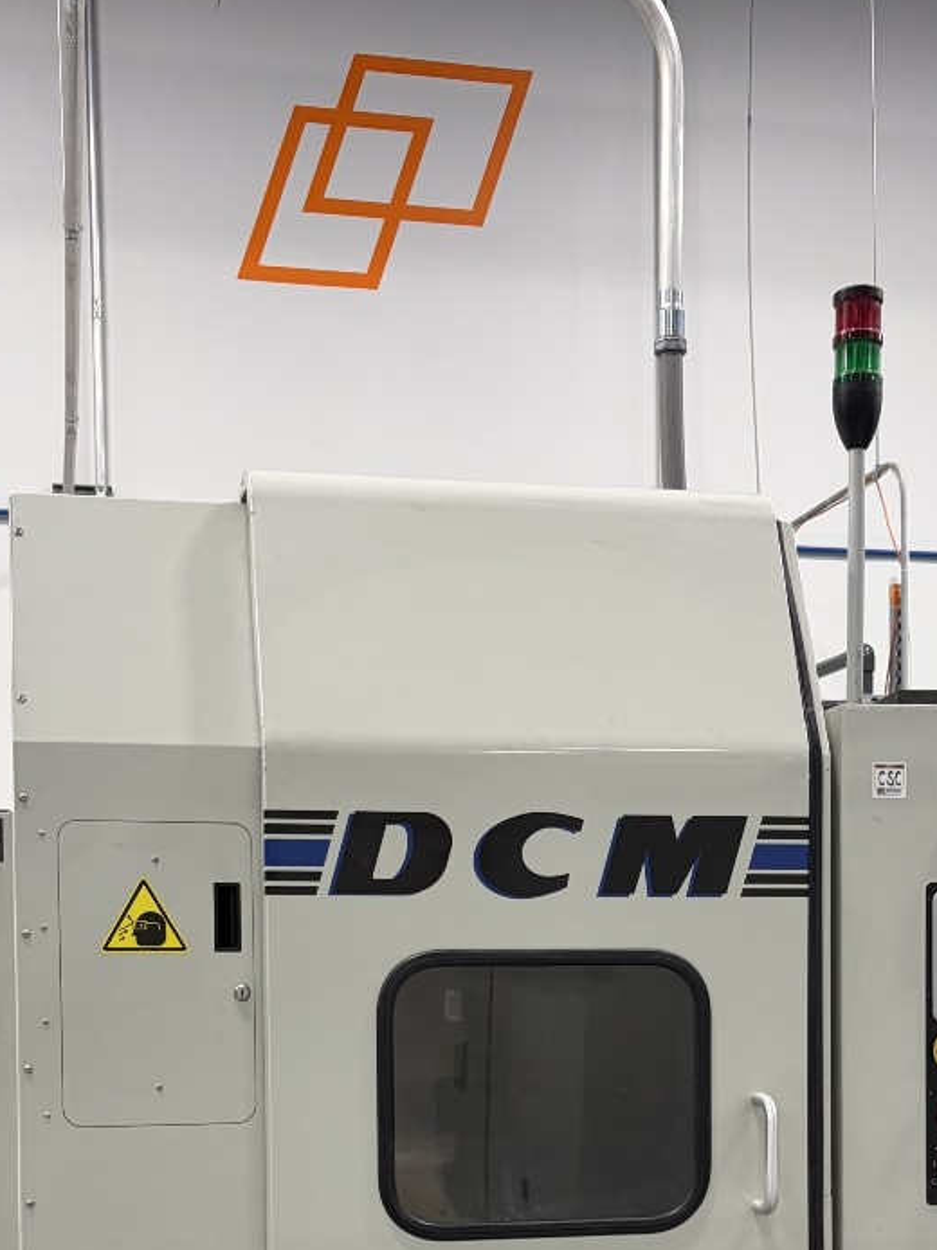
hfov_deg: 29.1
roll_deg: +0.6
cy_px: 1079
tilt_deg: -0.8
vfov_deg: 36.3
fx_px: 1806
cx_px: 476
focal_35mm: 50
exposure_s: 1/120
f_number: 1.6
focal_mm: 5.96
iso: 125
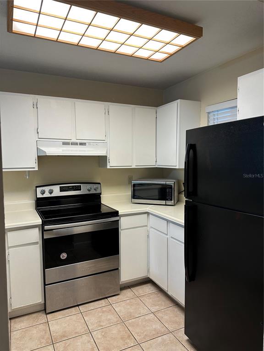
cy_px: 176
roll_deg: -0.8
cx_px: 132
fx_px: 244
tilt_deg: -4.3
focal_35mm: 24
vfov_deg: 71.6
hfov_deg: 56.8
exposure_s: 1/60
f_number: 1.78
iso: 125
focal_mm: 6.86
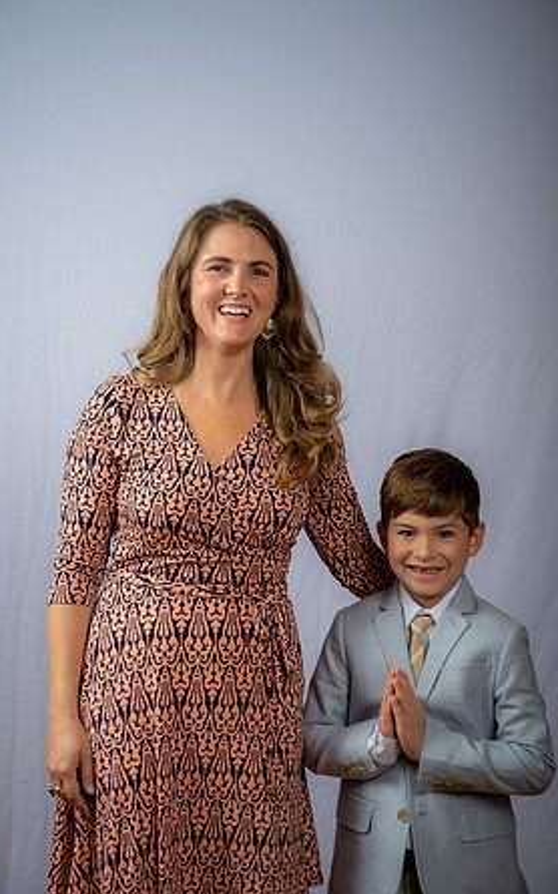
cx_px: 280
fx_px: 1752
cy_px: 448
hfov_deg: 18.1
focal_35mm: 72
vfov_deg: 28.6
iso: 250
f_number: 6.3
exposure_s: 1/200
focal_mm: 70
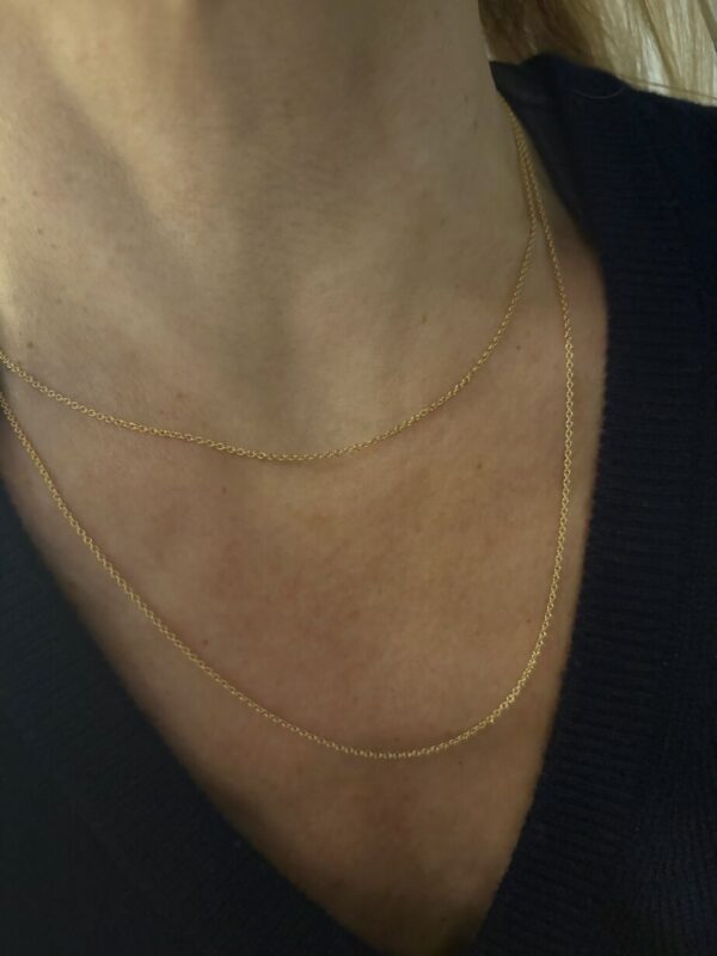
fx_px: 718
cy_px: 478
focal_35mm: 26
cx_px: 358
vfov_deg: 67.3
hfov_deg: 53.1
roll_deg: +10.2
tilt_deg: -3.3
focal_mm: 5.96
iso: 500
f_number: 1.6
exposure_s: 1/50
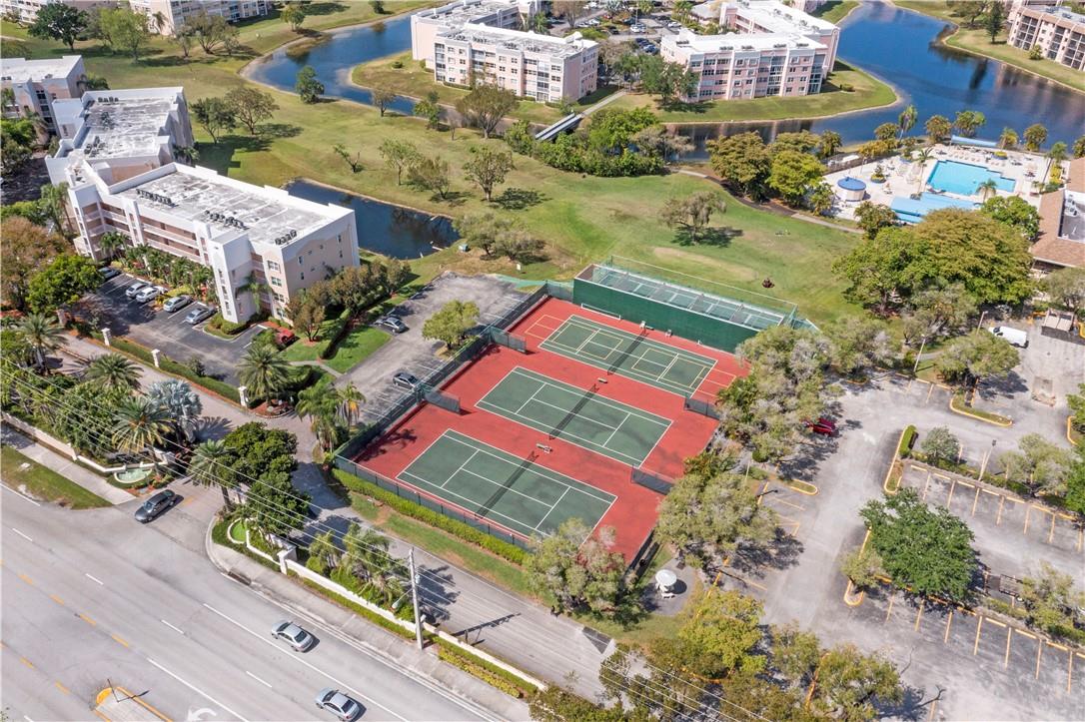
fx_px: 843
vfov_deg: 46.4
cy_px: 361
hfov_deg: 65.5
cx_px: 542
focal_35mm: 28
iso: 400
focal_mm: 10.26
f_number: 8
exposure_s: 1/1000
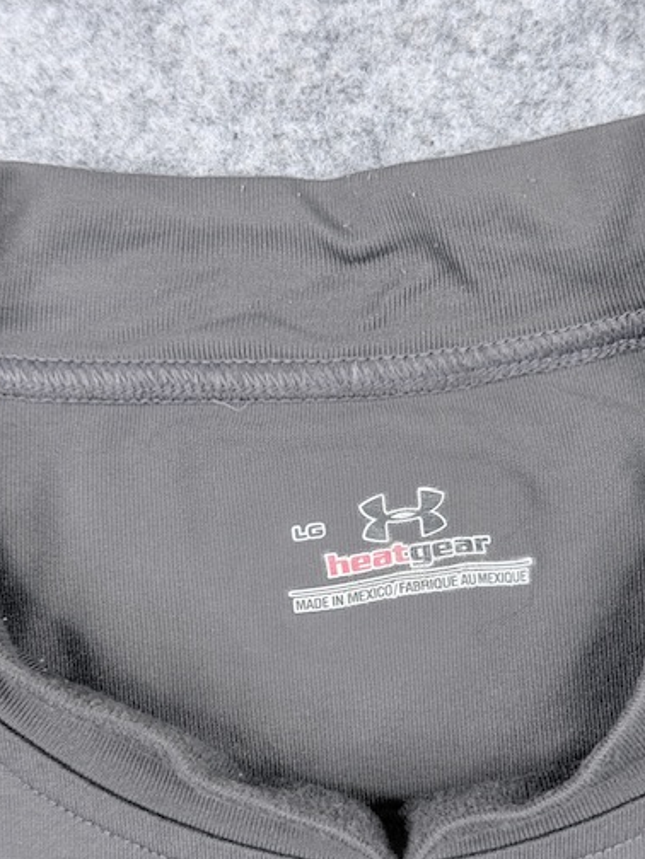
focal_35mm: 61
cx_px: 387
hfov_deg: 24.0
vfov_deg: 31.6
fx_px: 1515
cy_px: 487
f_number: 1.78
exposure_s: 1/100
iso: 50
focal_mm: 6.76
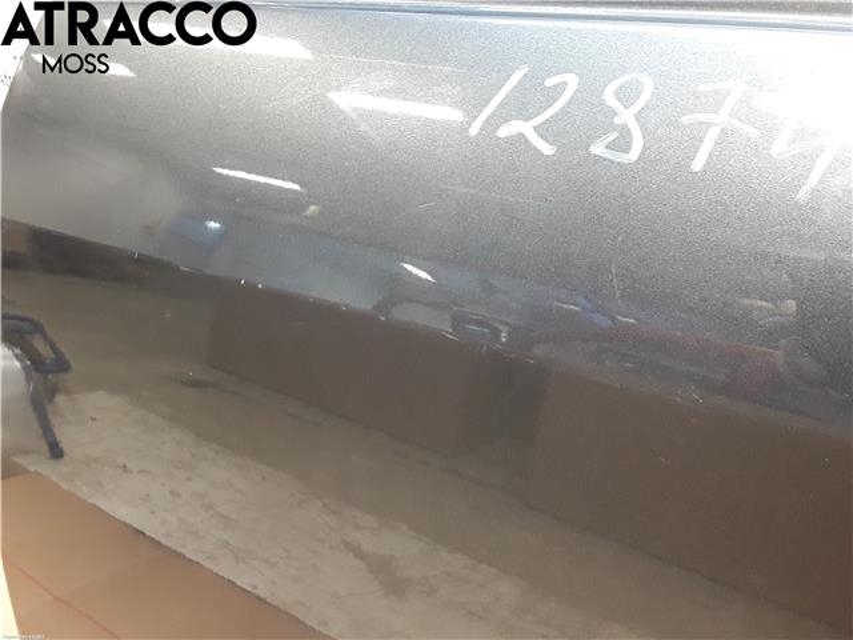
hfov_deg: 63.4
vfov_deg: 49.7
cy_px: 320
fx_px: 690
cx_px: 426
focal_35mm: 28
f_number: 1.9
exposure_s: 1/17
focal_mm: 2.91
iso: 100
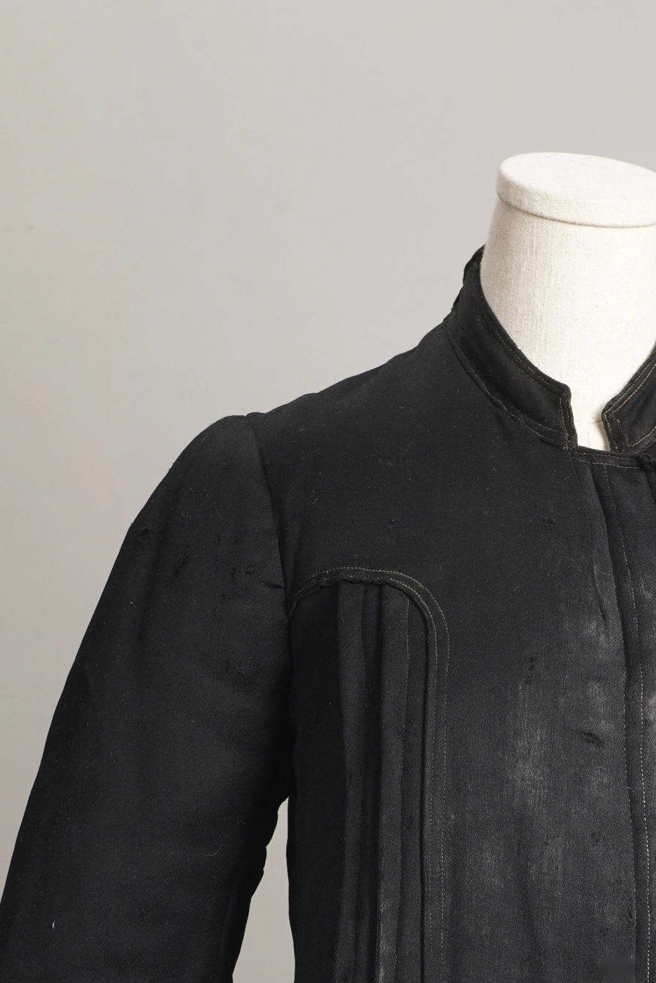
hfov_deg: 13.3
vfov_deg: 19.4
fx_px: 2786
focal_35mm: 102
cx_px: 589
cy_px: 1005
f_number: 6.3
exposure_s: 1/25
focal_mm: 32
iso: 320
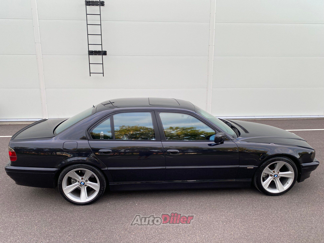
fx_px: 243
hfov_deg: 67.3
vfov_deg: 53.1
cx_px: 162
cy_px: 122
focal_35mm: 26
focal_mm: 4.25
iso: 50
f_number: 1.8
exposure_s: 1/121
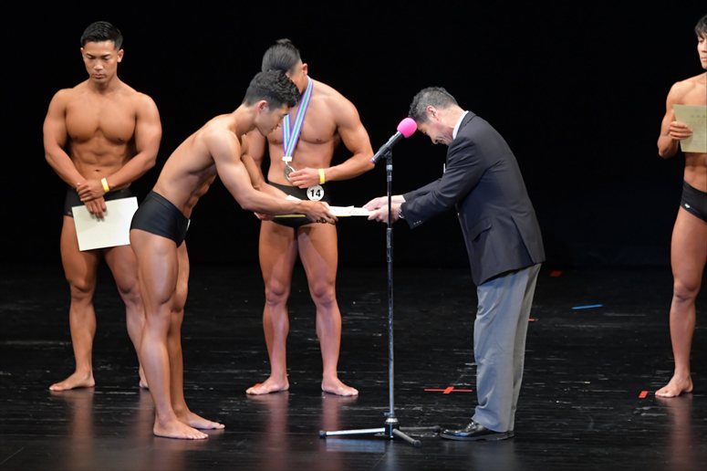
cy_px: 236
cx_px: 354
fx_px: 5006
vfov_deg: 5.4
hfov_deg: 8.1
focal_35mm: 255
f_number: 5.6
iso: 3200
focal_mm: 170
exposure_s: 1/400
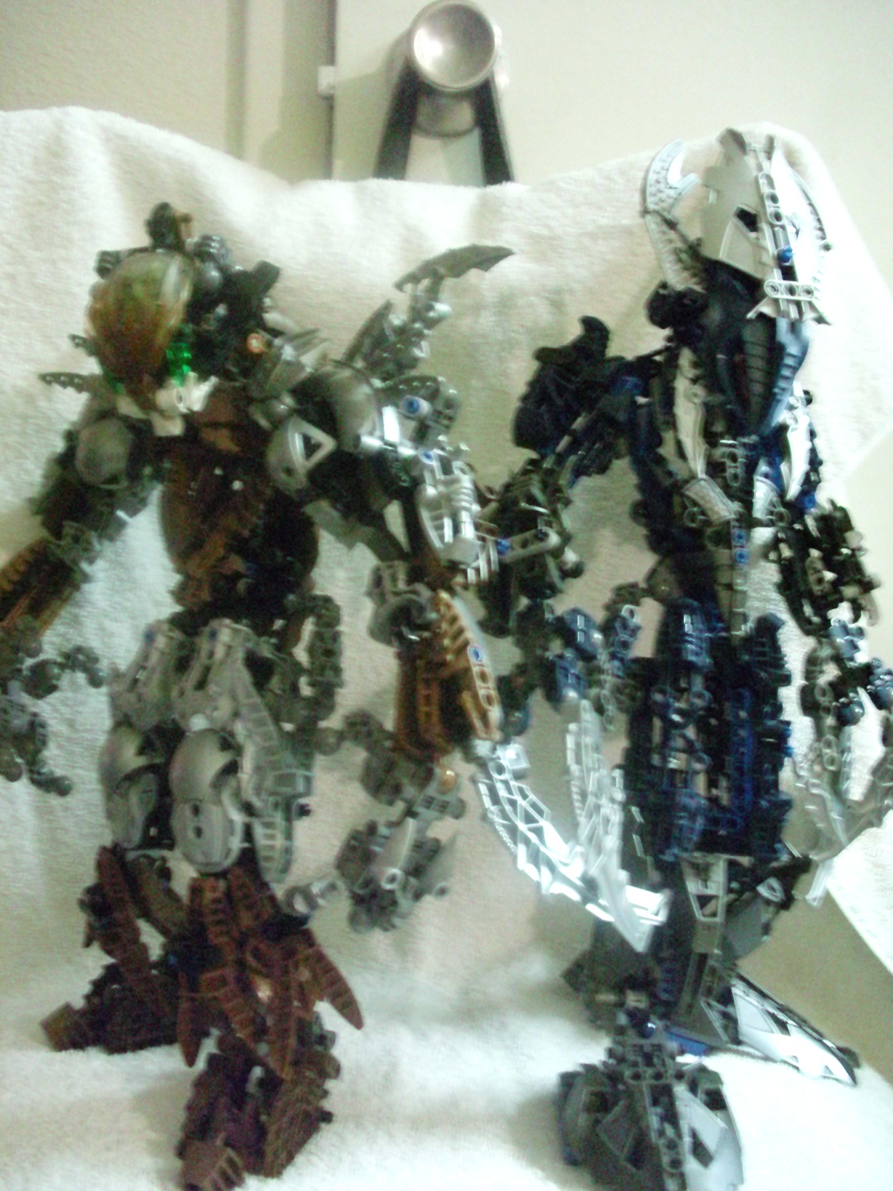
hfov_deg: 37.7
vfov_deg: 49.0
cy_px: 596
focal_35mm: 38
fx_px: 1307
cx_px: 446
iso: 1600
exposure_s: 1/9
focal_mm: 6.3
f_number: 3.1
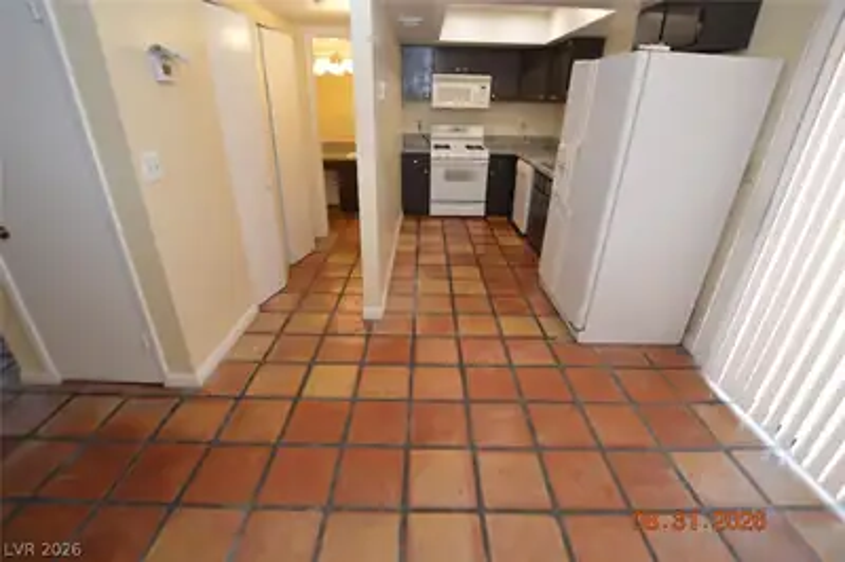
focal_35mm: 15
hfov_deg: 100.4
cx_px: 422
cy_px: 281
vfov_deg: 77.2
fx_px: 352
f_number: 4.5
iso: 400
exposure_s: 1/80
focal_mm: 10
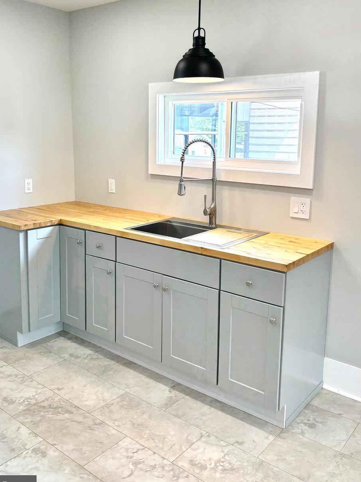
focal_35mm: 33
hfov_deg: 42.9
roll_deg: -0.9
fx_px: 459
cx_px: 166
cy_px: 202
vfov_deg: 55.1
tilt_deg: -8.8
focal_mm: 5.96
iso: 80
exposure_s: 1/120
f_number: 1.6
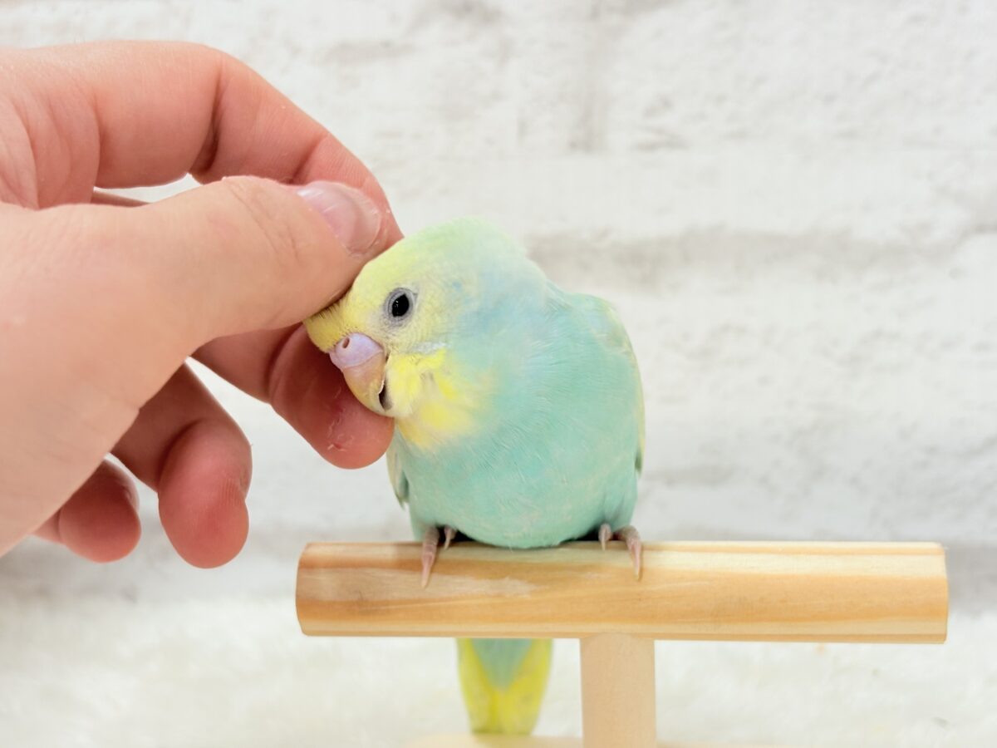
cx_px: 498
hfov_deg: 36.8
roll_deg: +2.6
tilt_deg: -11.5
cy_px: 374
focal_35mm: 52
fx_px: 1498
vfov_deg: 28.0
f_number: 1.6
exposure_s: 1/50
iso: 40
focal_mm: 5.96
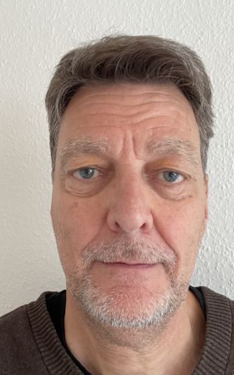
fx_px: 378
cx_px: 90
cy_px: 203
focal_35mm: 37
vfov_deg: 52.7
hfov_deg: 34.3
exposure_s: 1/60
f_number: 2.2
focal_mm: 2.71
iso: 160
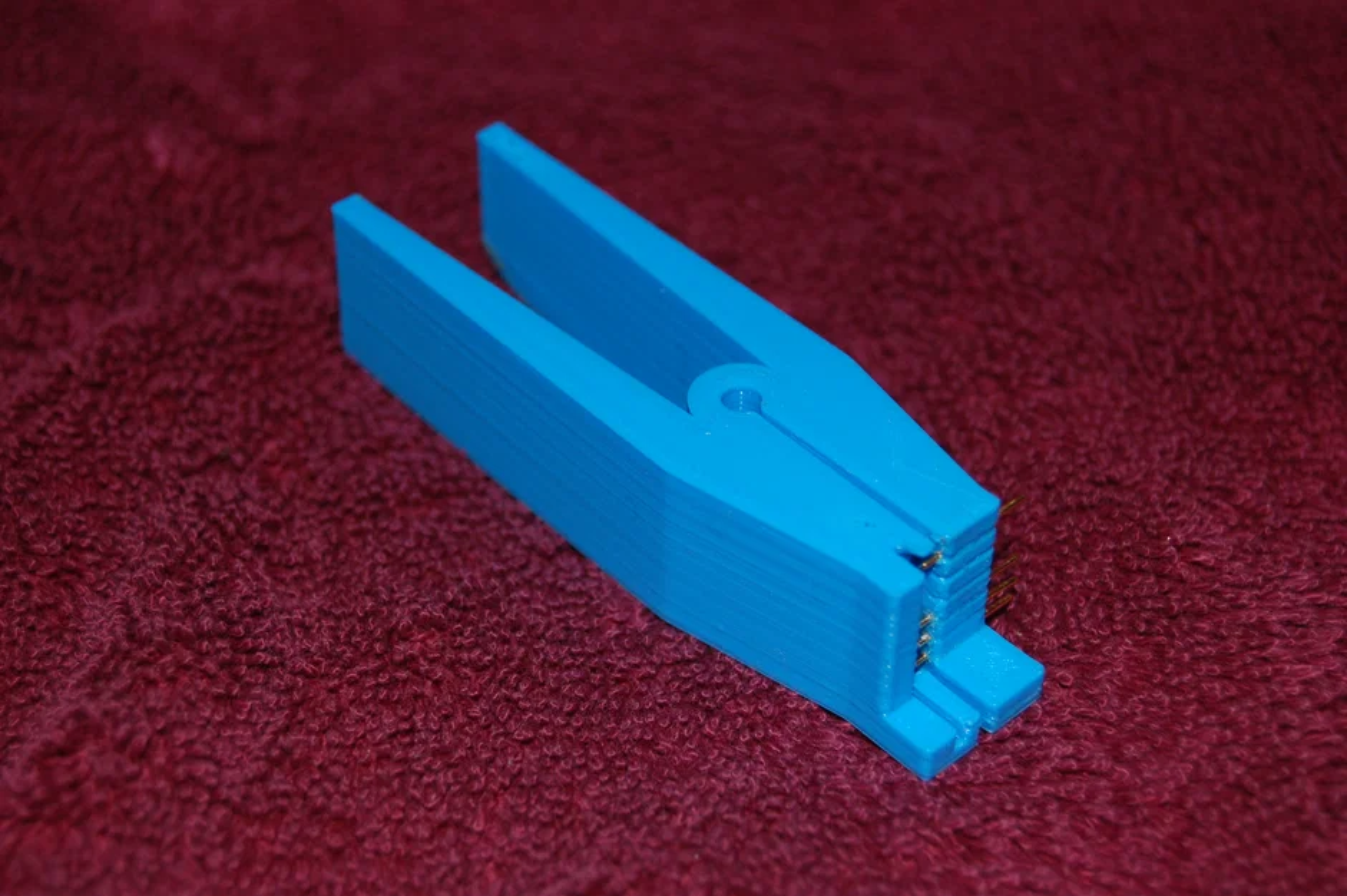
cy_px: 448
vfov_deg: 17.5
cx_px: 674
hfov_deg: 26.0
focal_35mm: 78
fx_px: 2916
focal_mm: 52
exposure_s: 1/60
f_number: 5.6
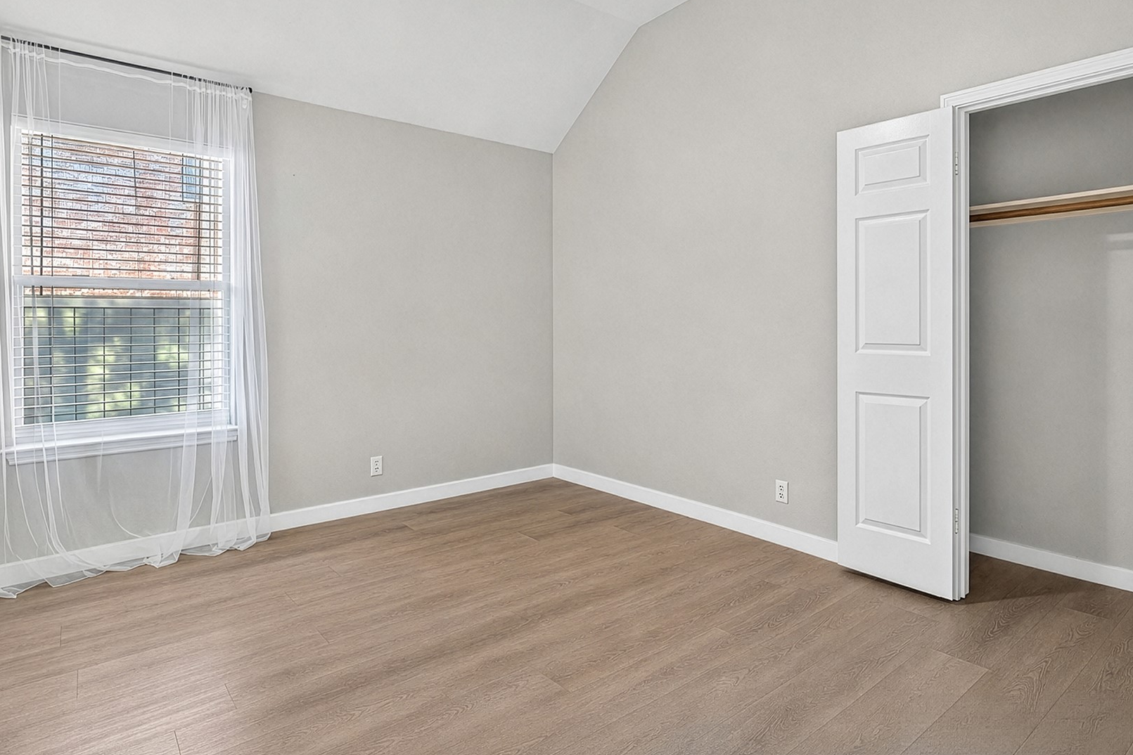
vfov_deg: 64.5
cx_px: 542
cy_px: 347
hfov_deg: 86.9
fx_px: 598
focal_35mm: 19
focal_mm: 17
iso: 100
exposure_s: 1/6
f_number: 4
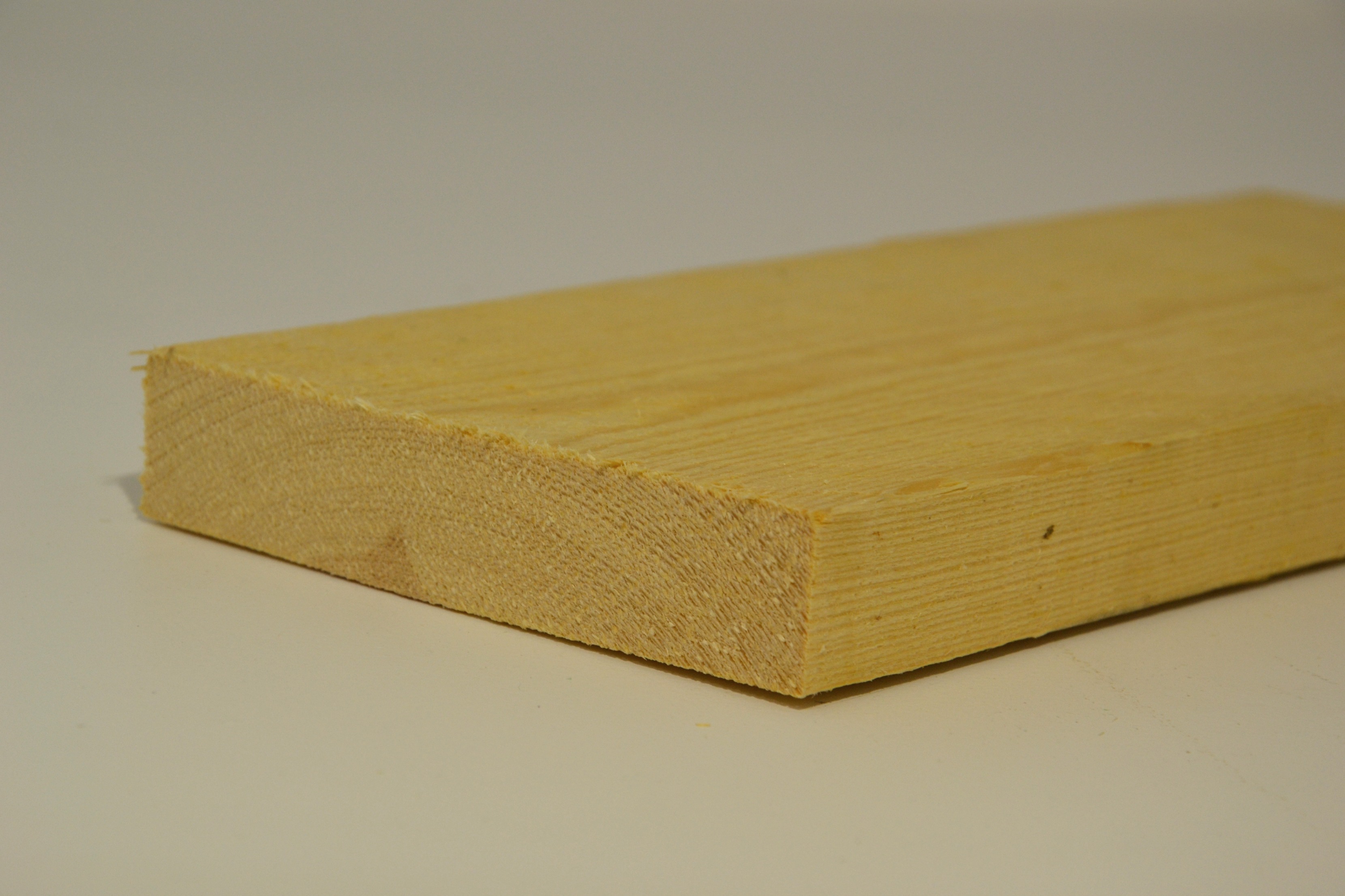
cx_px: 672
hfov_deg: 16.1
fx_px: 4763
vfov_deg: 10.8
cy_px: 448
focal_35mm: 128
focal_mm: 85
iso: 360
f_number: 8
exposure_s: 1/125
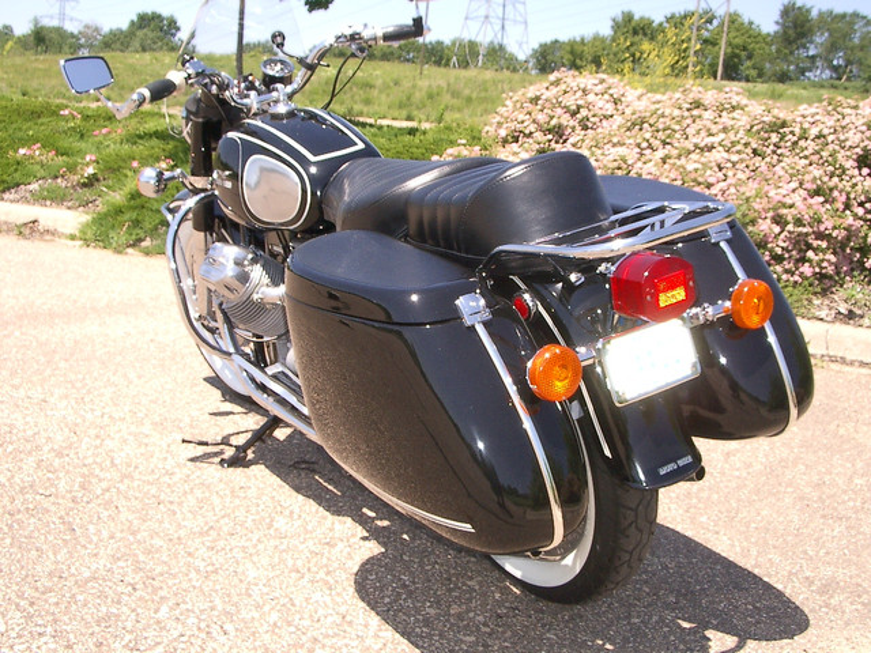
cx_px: 436
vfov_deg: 35.1
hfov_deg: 45.8
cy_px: 326
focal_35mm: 41
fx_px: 1032
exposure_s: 1/500
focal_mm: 6.8
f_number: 4.6
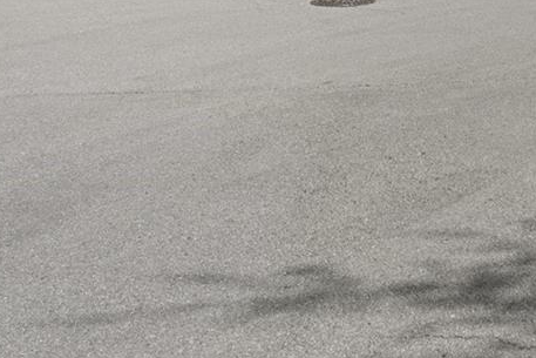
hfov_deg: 29.8
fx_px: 938
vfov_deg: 19.7
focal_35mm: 63
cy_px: -122
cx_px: 530
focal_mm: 12
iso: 640
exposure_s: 1/200
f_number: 8
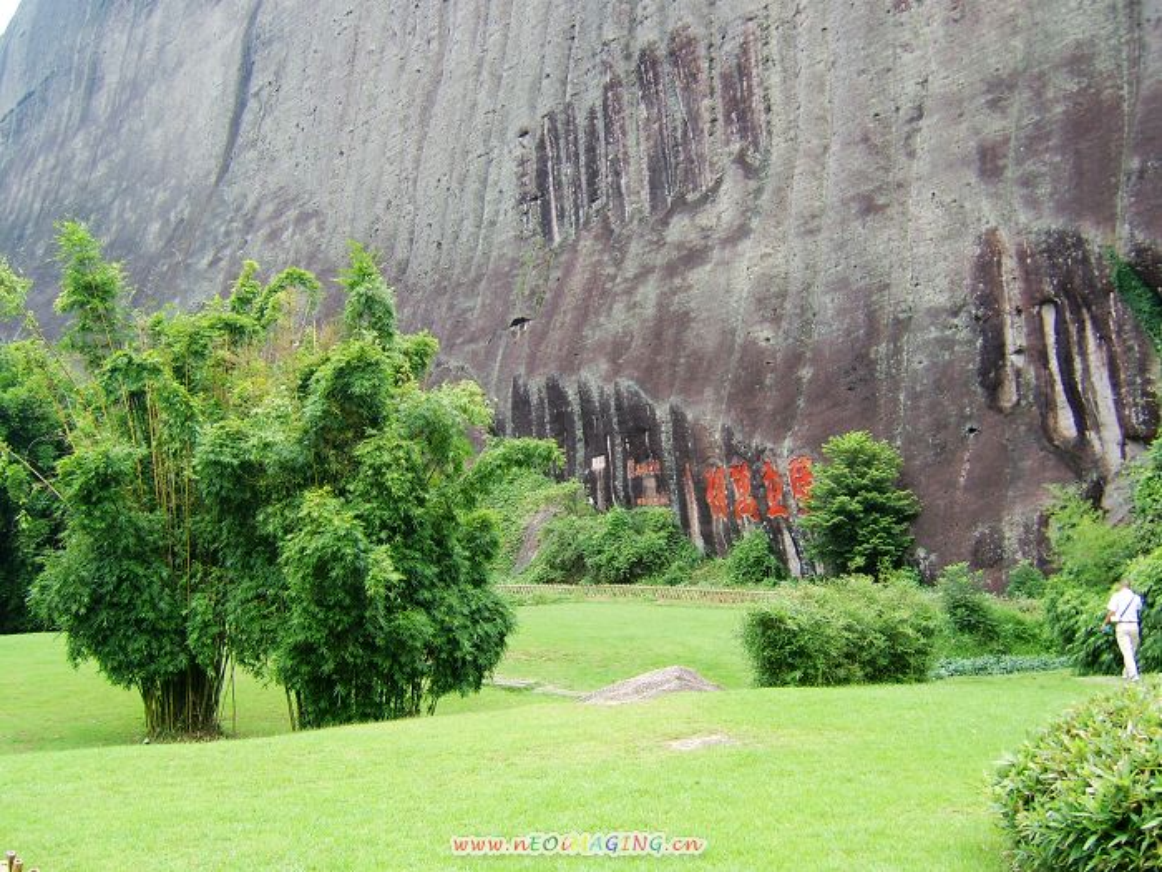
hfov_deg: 58.4
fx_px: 1041
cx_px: 581
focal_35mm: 31
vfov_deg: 45.4
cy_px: 436
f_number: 4
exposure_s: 1/92
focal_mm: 8.13
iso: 50
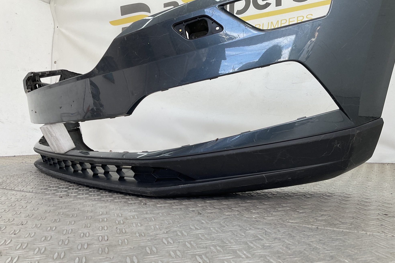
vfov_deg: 42.3
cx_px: 196
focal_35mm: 31
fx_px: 340
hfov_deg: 60.3
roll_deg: -0.4
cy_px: 133
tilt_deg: -3.8
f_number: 1.8
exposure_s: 1/107
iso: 16
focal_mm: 3
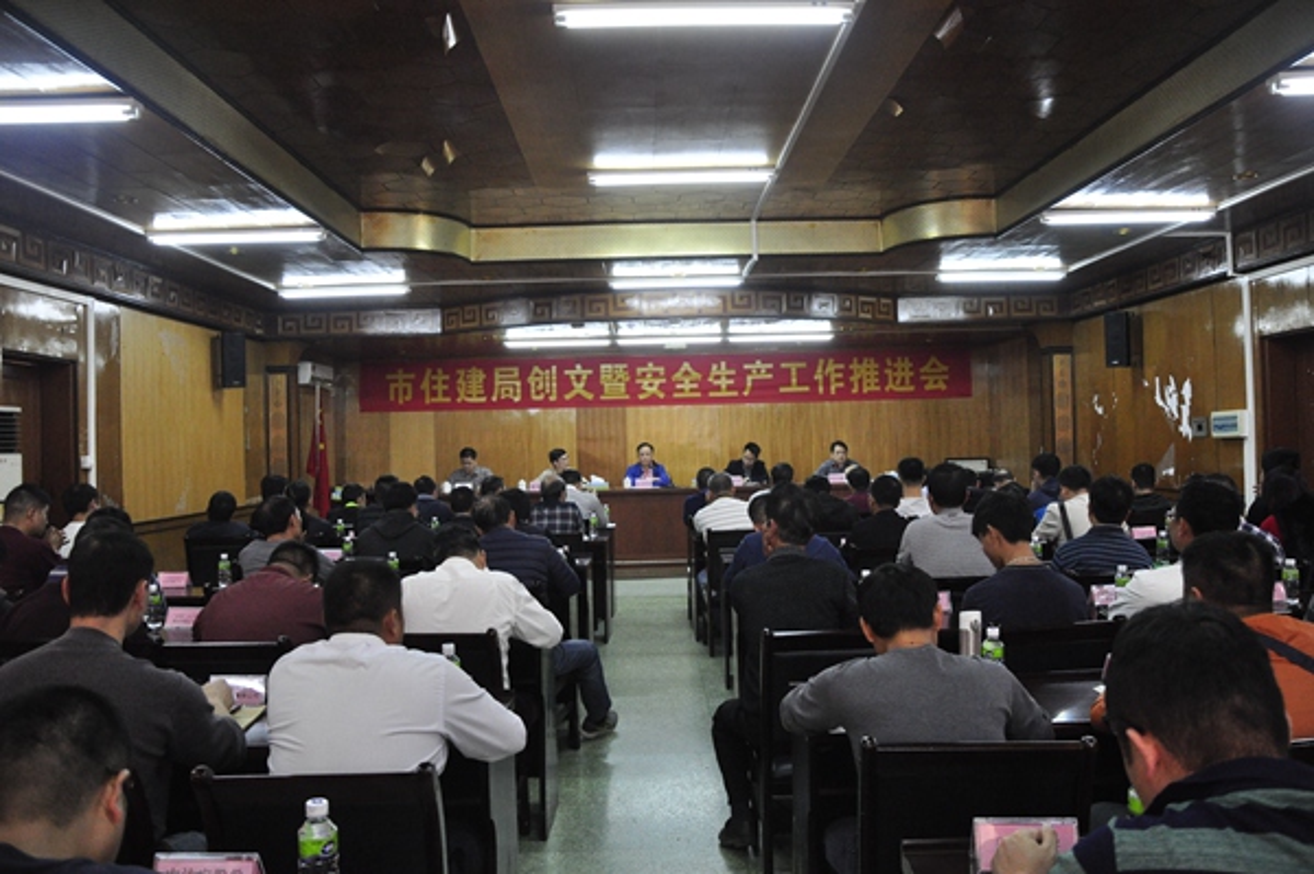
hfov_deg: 67.4
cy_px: 437
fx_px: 985
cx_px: 657
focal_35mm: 27
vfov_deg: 47.9
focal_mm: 18
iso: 1600
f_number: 4
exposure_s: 1/200
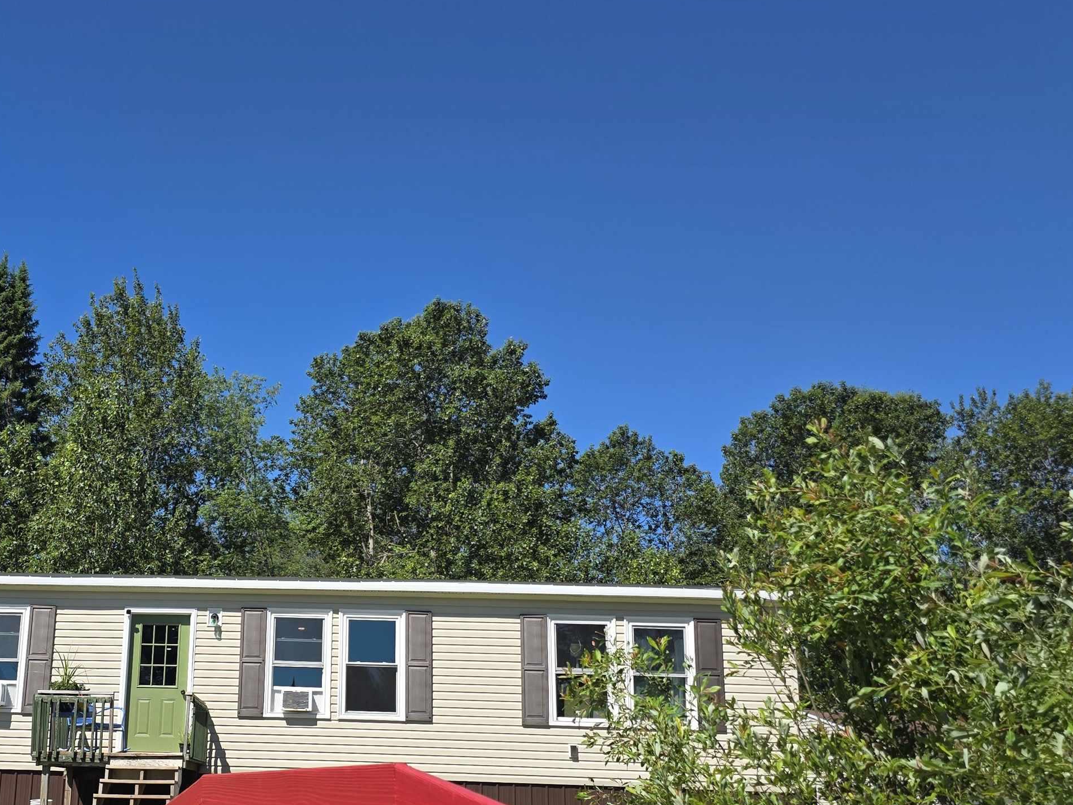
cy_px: 550
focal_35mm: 37
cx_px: 271
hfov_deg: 48.3
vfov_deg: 38.1
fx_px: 1147
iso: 80
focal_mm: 6.3
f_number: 1.7
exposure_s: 1/5447
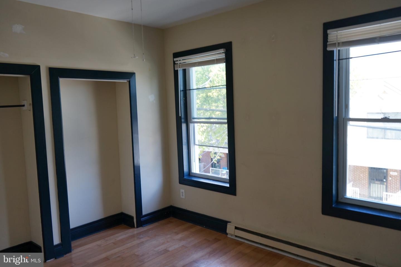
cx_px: 200
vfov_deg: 46.4
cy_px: 134
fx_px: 312
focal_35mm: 28
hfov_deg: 65.5
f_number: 4
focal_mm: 28
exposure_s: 1/60
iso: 160
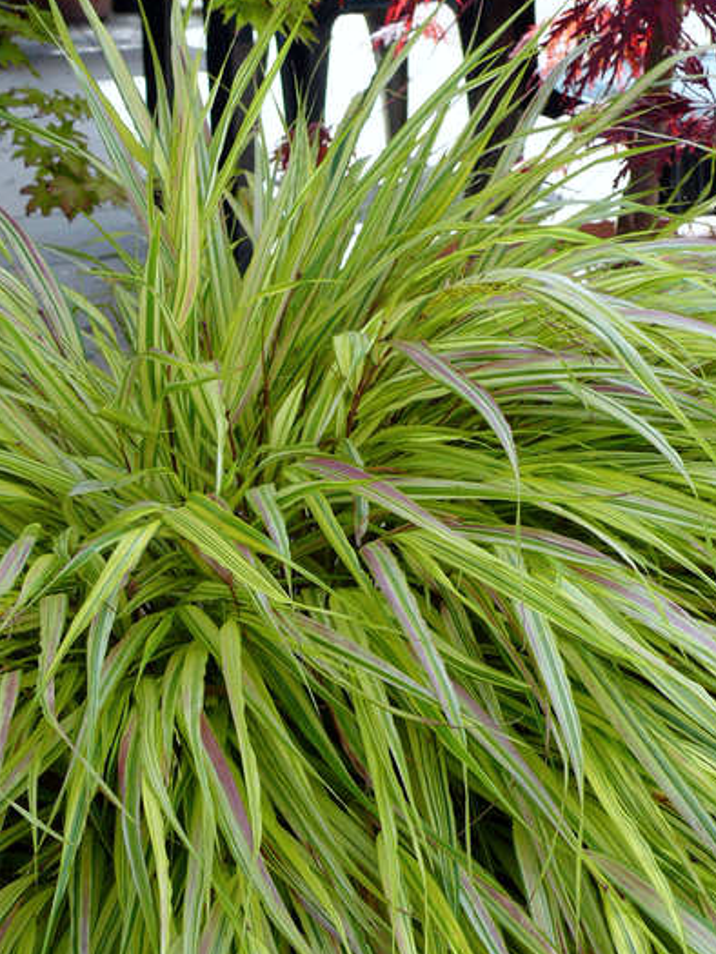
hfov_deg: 21.9
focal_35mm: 67
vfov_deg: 28.3
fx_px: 1847
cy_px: 778
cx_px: 459
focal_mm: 7.4
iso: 100
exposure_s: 1/320
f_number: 3.6
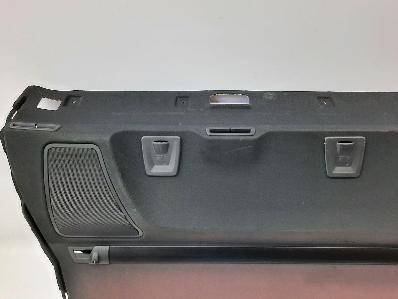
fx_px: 287
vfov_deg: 54.9
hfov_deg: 69.4
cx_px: 199
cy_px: 150
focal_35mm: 25
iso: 100
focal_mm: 4.6
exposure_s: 1/50
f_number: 2
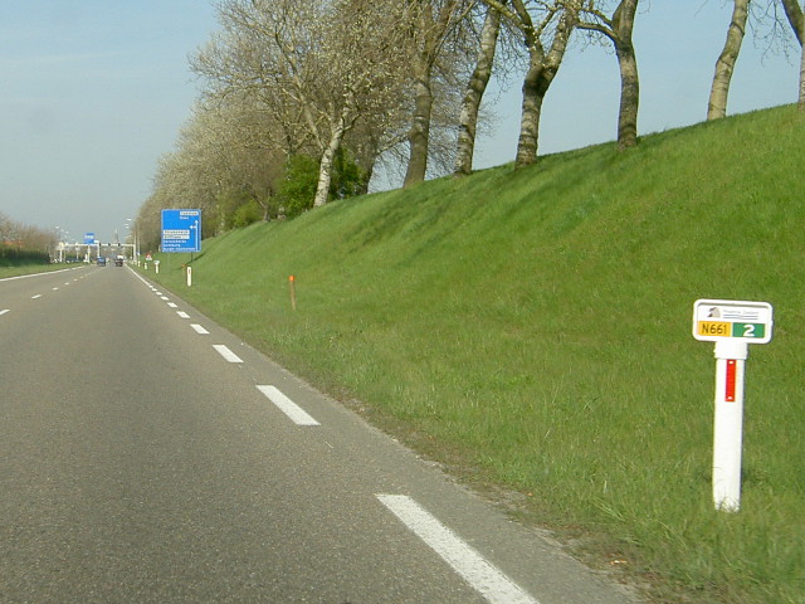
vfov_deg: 41.8
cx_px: 402
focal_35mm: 34
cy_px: 302
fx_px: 791
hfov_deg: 54.0
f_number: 4.7
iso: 50
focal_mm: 5.6
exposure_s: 1/320
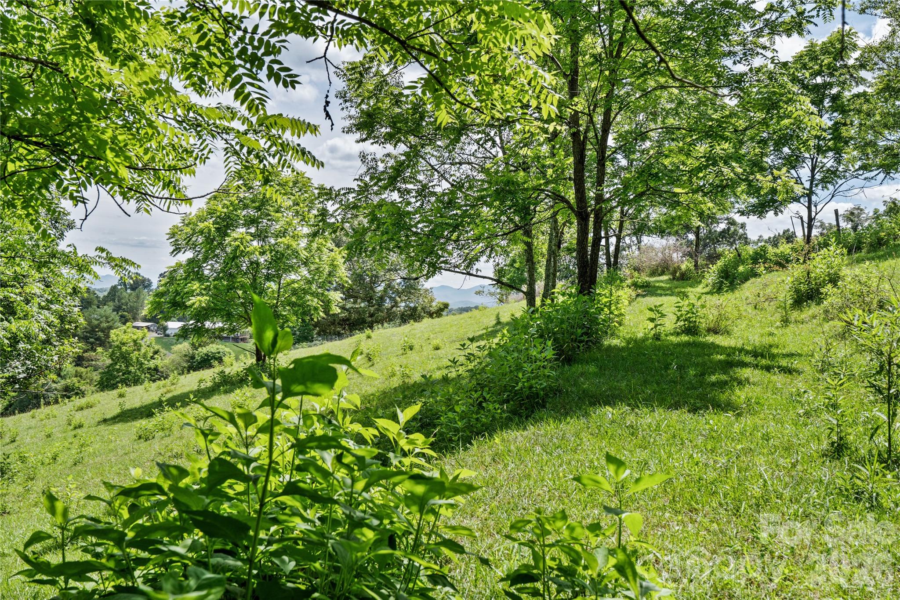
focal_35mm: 35
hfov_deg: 54.4
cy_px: 300
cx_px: 450
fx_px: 875
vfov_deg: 37.8
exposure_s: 1/250
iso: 320
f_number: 8
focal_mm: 35
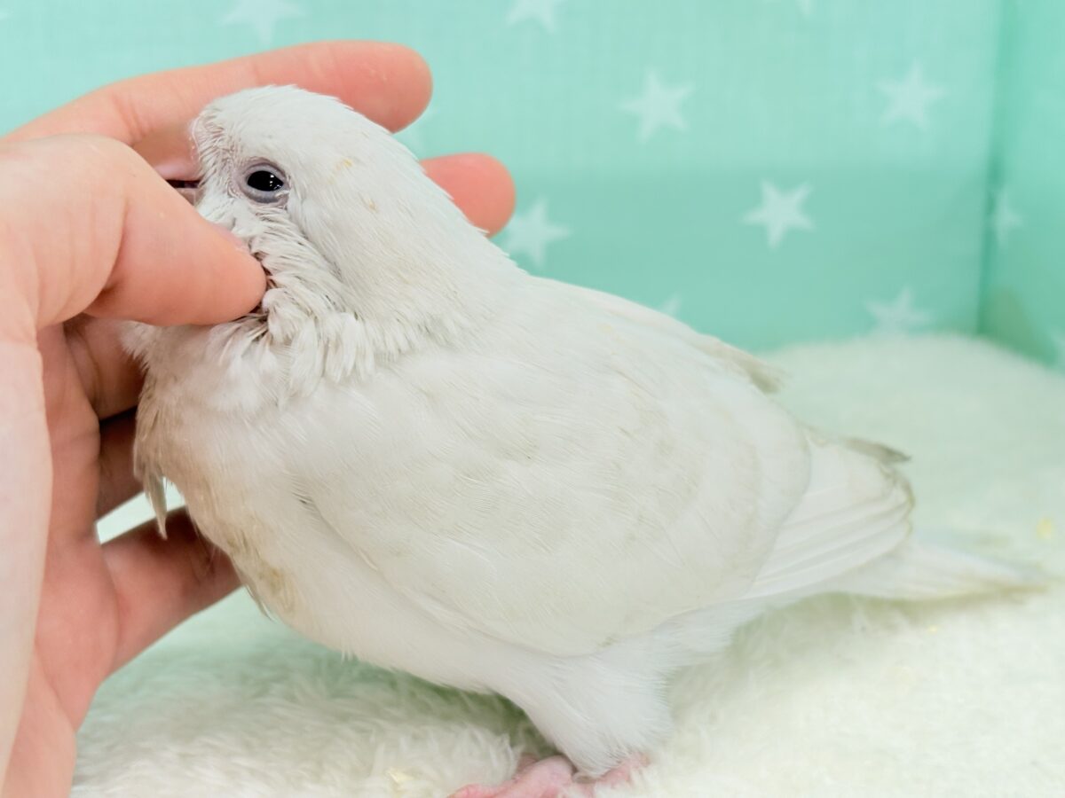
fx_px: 1600
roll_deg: +0.5
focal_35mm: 52
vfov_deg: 28.0
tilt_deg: -17.5
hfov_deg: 36.8
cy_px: 399
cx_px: 532
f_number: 1.6
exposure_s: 1/50
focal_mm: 5.96
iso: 40
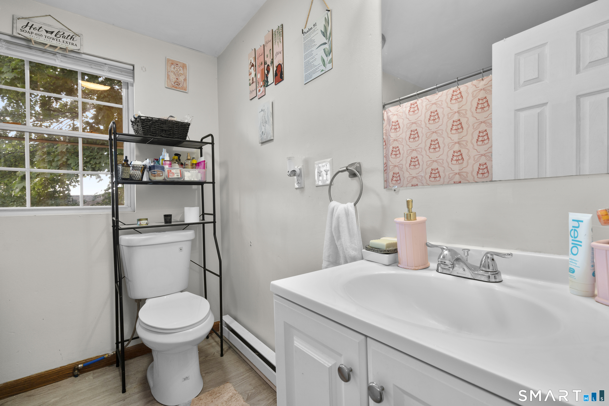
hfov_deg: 96.7
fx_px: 271
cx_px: 304
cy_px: 203
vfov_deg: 73.7
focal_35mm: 16
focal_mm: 16
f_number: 9
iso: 200
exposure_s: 1/13
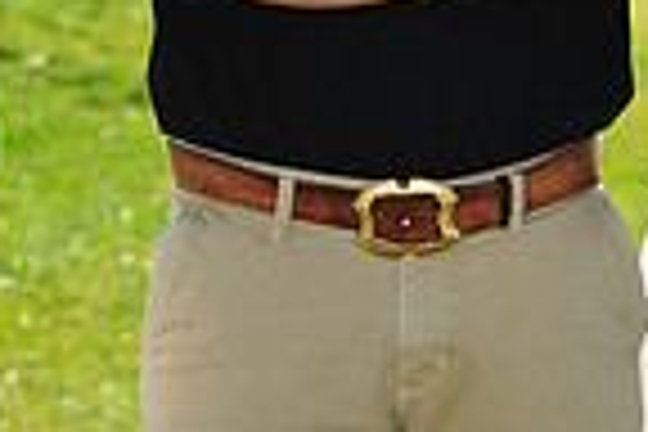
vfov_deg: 3.0
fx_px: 8135
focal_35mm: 452
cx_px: 396
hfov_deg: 4.6
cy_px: -310
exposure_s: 1/250
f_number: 7.1
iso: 200
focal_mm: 112
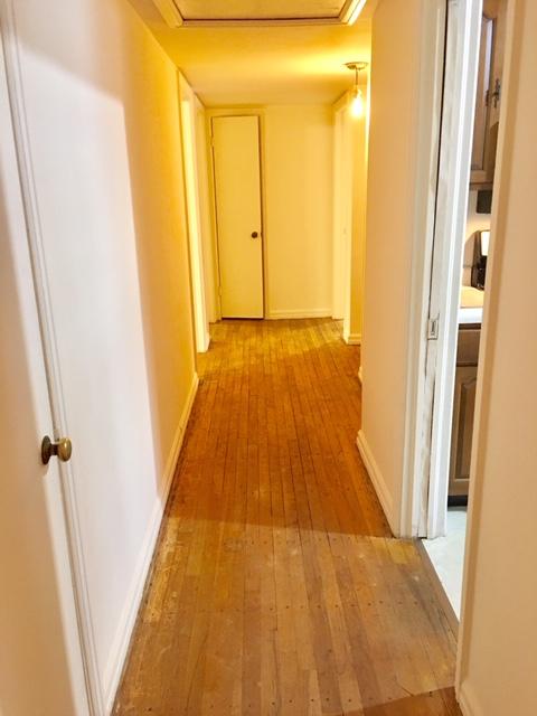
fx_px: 600
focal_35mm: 29
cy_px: 358
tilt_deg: -13.6
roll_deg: +0.6
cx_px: 268
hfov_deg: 48.2
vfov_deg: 61.7
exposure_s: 1/8
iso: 100
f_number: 2.2
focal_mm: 4.15
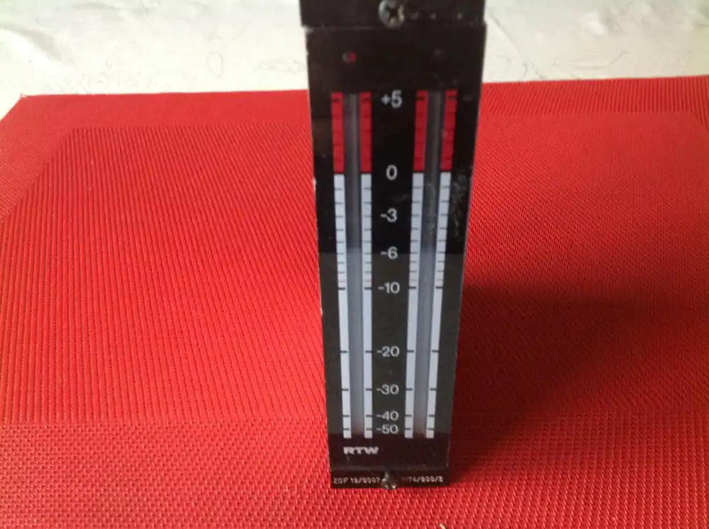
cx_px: 354
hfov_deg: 52.7
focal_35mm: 35
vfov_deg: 40.6
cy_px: 264
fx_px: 715
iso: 320
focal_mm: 4.28
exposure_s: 1/15
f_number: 2.4
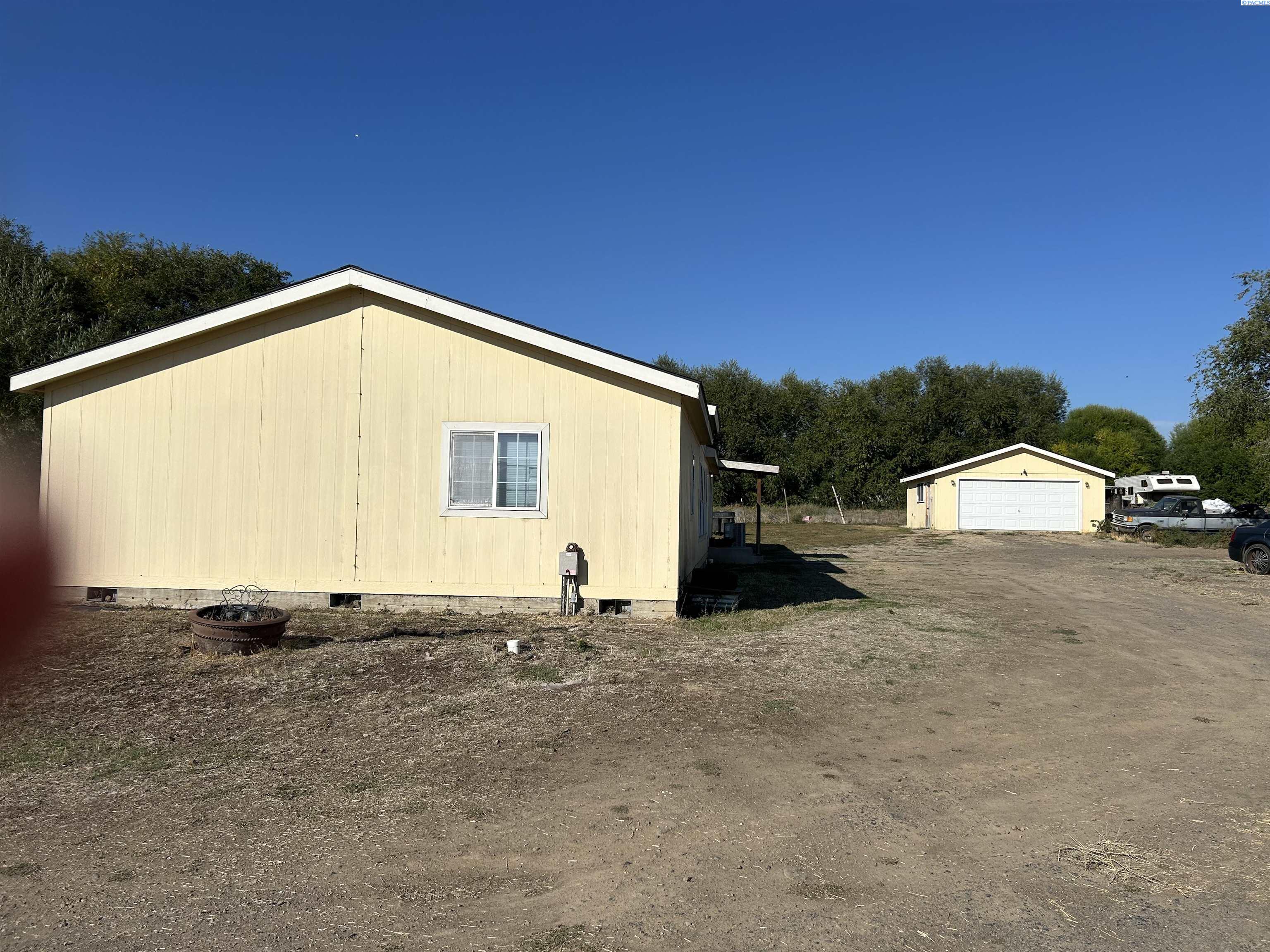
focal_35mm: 26
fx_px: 954
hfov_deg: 67.3
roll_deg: -0.5
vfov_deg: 53.1
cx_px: 635
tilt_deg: +3.6
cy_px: 476
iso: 50
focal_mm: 5.7
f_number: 1.5
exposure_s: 1/8696
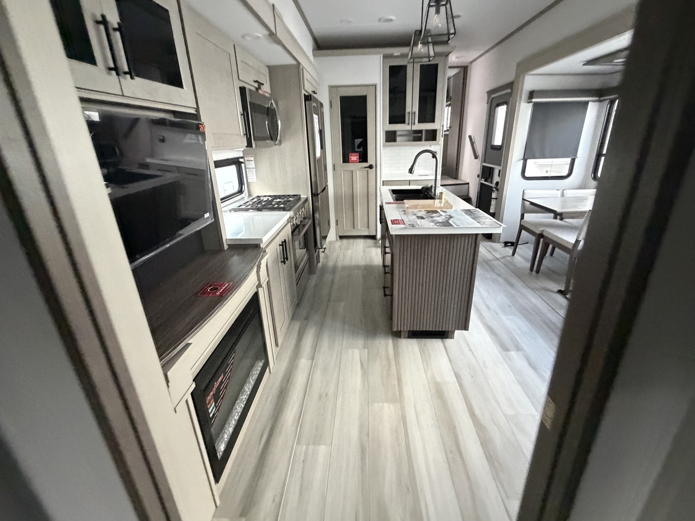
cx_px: 355
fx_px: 301
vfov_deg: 81.7
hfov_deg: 98.2
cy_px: 248
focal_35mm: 15
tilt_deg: -18.8
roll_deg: +0.6
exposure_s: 1/60
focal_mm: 2.22
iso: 1000
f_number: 2.2
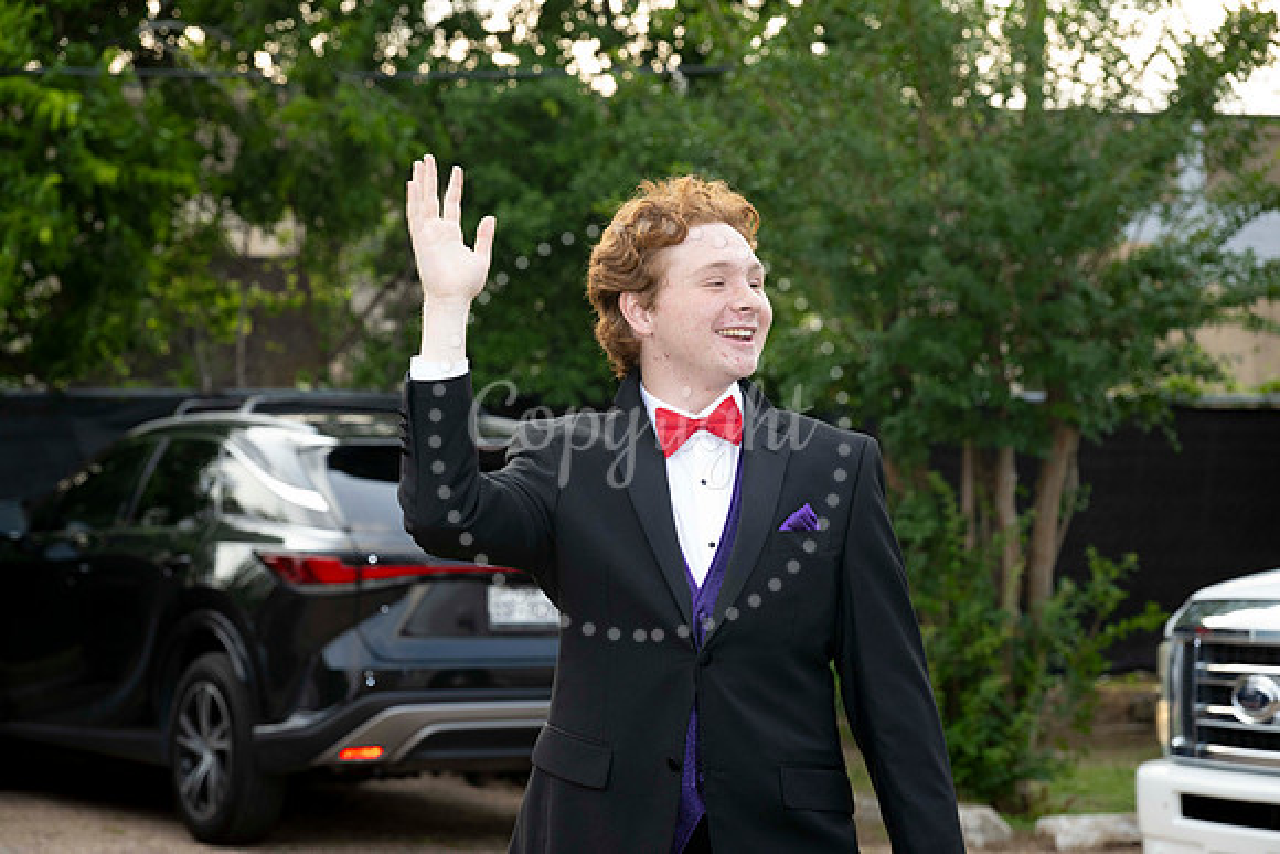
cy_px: 427
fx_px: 4267
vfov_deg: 11.4
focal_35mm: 120
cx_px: 640
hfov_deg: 17.1
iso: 500
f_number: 7.1
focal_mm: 120
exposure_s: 1/200
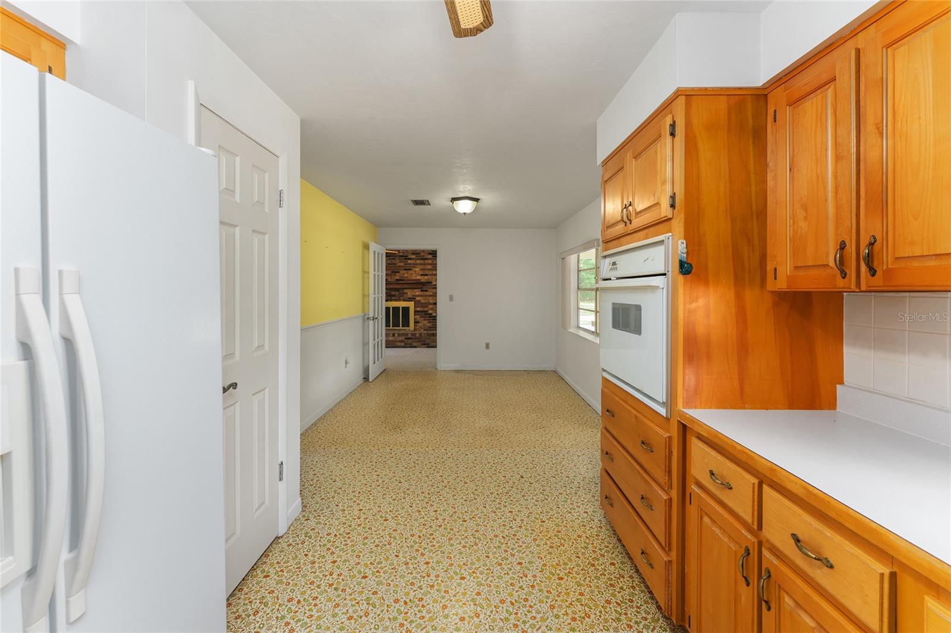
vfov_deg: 81.2
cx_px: 476
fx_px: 370
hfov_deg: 104.3
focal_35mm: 14
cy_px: 316
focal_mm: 14
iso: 400
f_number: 7.1
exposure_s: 1/8
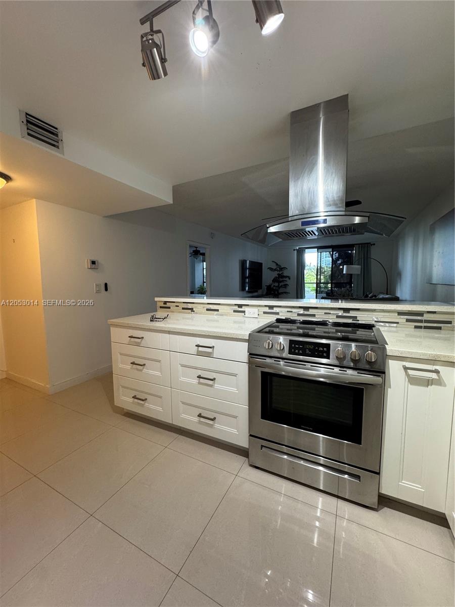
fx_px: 245
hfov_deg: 85.7
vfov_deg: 102.1
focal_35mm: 14
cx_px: 228
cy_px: 304
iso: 160
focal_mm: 2.22
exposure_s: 1/60
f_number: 2.2
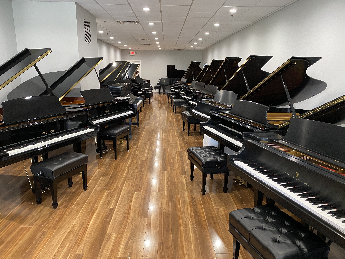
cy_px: 130
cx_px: 172
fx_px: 259
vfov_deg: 53.1
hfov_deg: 67.3
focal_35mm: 26
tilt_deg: -12.6
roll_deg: -1.1
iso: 400
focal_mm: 4.25
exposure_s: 1/60
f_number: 1.8
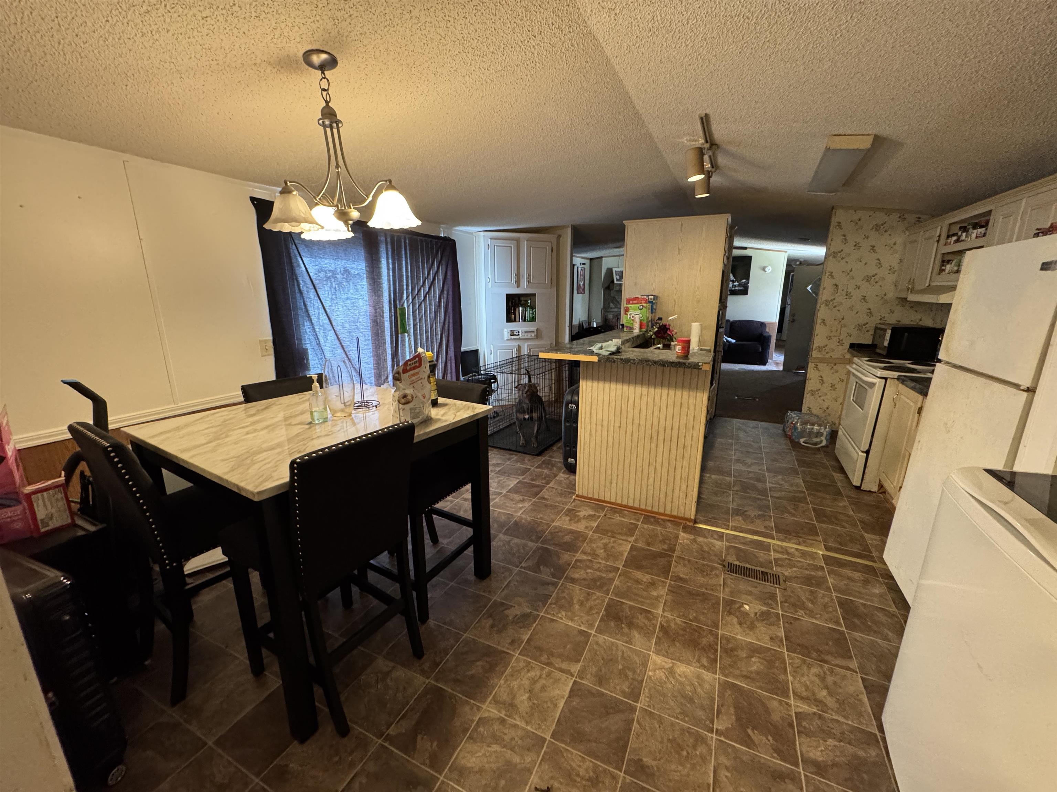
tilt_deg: -14.8
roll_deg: -0.2
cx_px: 528
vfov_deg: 85.7
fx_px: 427
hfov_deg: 102.1
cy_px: 396
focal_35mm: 14
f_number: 2.2
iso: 640
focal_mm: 2.22
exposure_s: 1/60
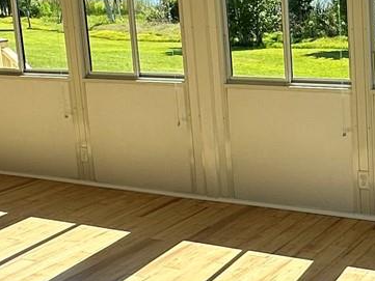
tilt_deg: -9.4
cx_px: 381
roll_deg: +1.3
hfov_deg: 29.0
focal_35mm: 62
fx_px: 672
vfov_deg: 23.5
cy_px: 83
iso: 40
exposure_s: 1/1103
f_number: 2.2
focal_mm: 2.22
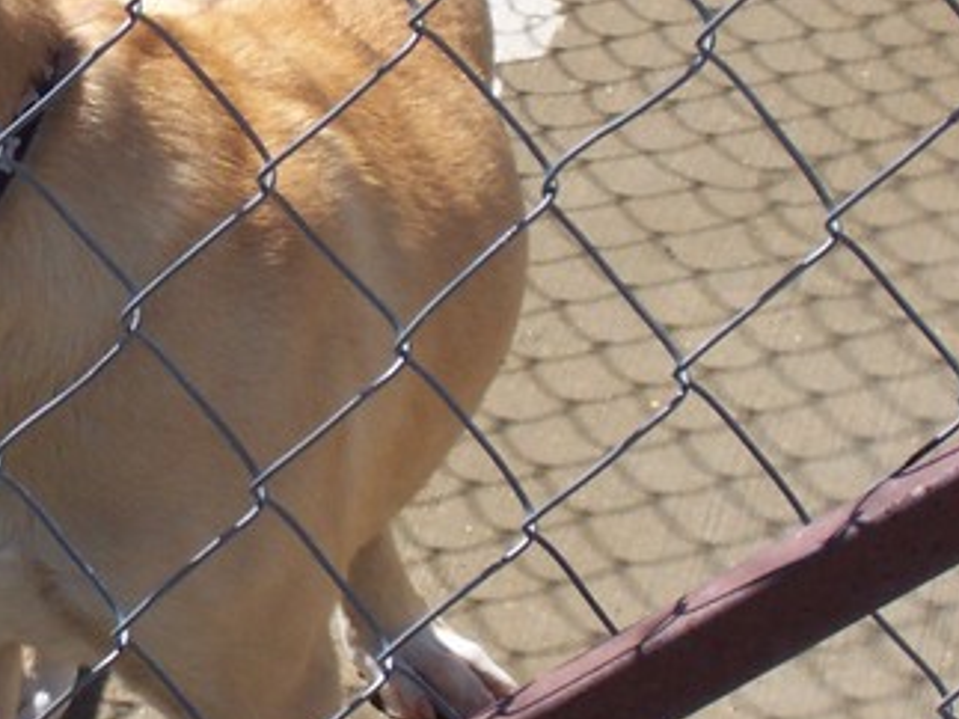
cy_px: 184
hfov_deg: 7.5
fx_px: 7311
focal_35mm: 264
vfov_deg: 5.6
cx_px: -27
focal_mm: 16.8
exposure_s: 1/500
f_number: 4.8
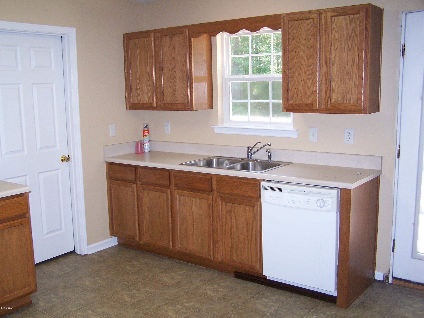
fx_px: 465
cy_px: 159
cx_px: 212
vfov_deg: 37.7
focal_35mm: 38
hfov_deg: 49.0
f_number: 2.8
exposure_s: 1/60
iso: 140
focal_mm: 6.3
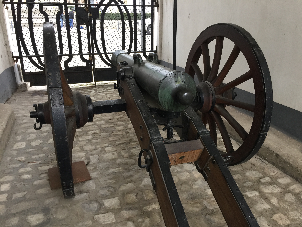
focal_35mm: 29
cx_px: 151
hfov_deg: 61.7
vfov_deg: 48.2
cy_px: 114
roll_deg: +1.0
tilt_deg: -21.1
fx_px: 253
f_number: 2.2
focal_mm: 4.15
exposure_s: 1/30
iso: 40
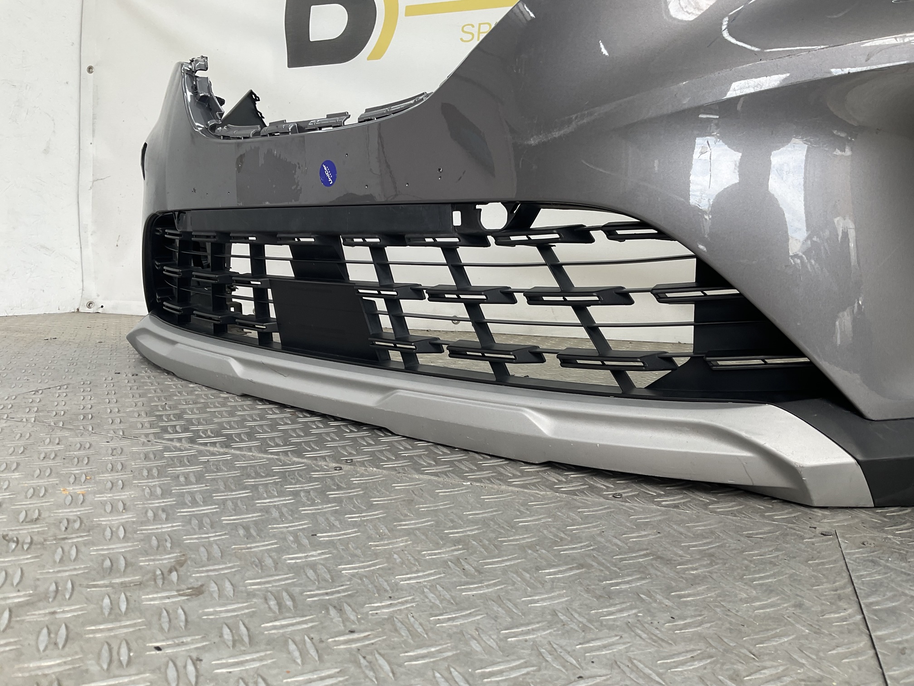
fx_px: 766
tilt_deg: -6.9
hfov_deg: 61.7
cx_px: 457
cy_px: 343
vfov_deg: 48.2
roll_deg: -2.8
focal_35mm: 29
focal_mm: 3
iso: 16
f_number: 1.8
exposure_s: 1/122
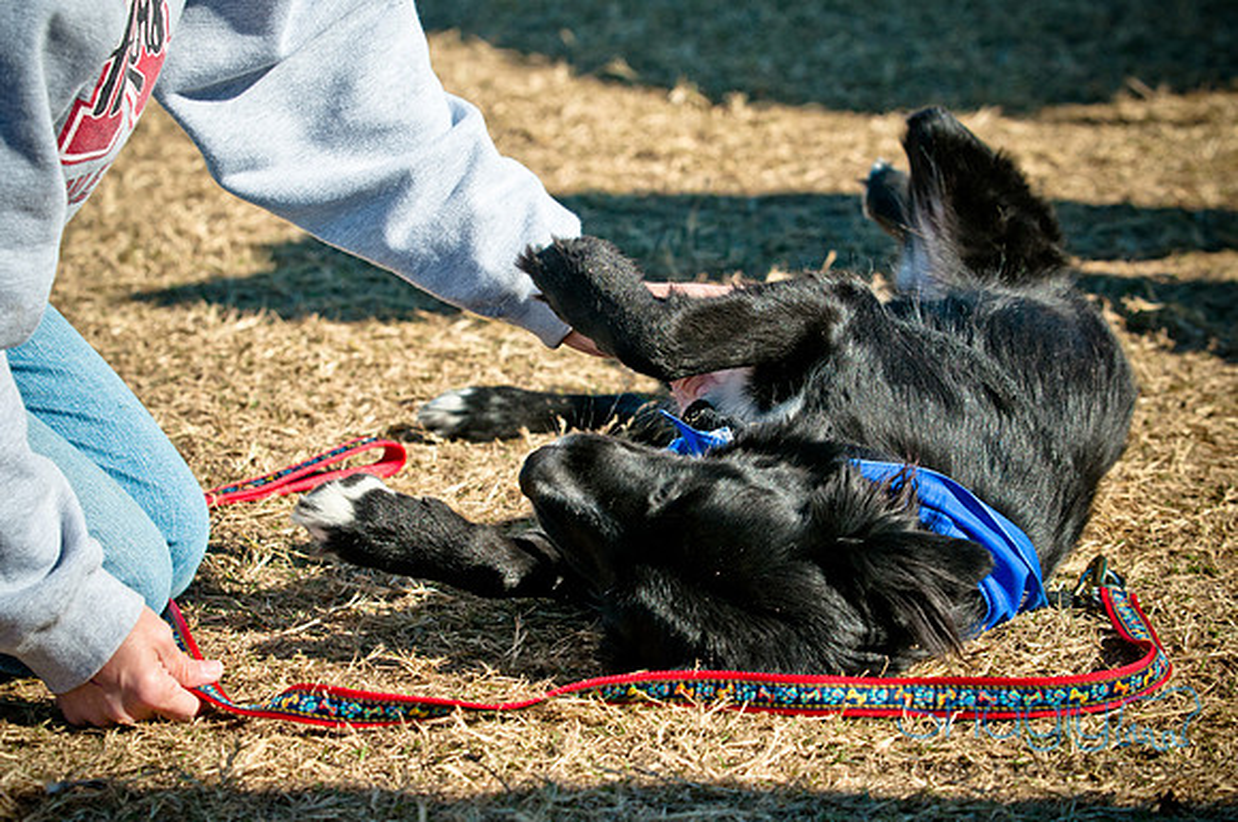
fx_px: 4121
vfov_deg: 11.4
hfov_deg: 17.1
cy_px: 411
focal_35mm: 120
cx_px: 619
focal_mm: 80
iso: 400
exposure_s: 1/1250
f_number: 5.6
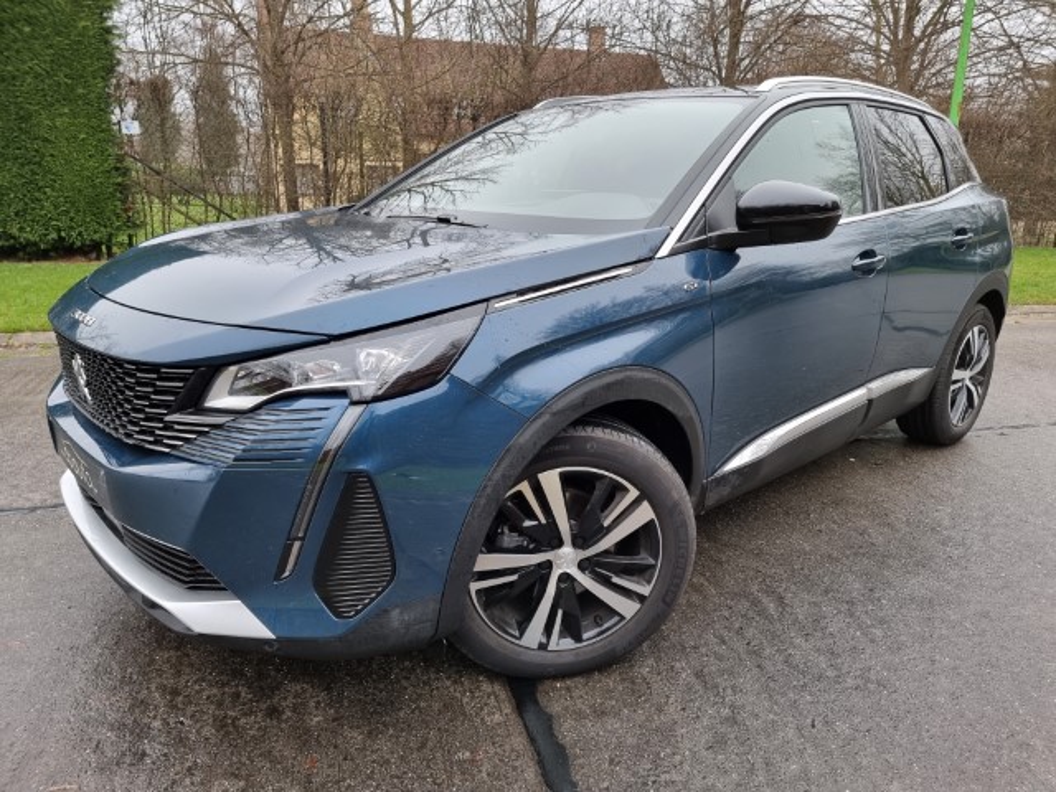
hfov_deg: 71.6
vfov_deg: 56.8
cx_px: 528
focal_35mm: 24
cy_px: 396
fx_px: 732
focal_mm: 6.7
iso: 80
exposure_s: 1/100
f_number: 1.8
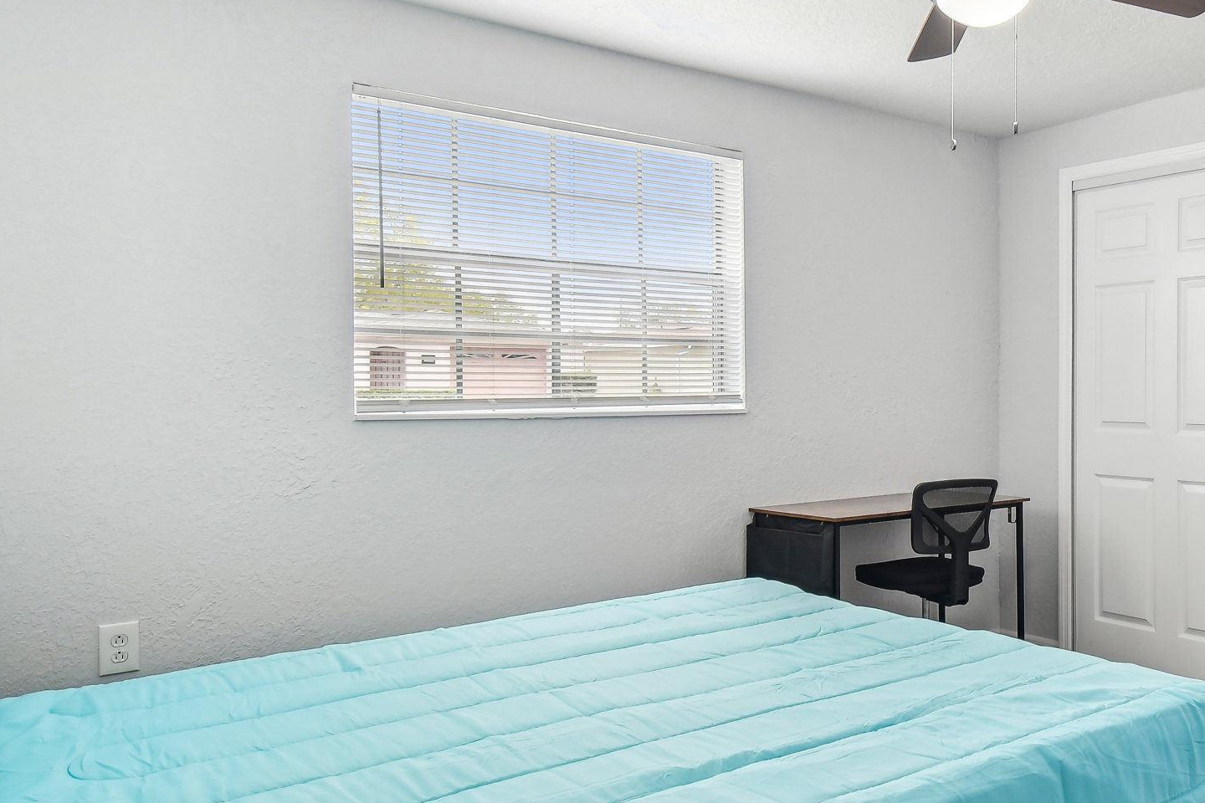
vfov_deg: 43.6
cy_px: 409
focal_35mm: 30
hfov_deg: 59.0
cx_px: 889
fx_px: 1004
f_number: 7.1
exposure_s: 1/4
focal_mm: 10
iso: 100
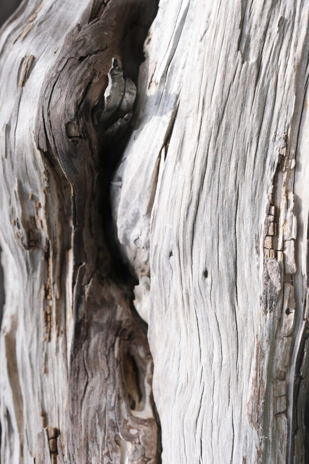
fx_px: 644
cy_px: 232
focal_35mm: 50
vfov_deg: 39.6
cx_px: 154
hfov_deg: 27.0
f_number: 4.5
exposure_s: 1/850
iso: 125
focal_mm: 33
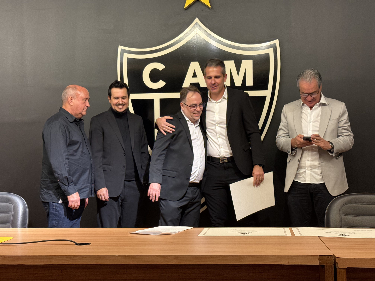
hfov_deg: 39.7
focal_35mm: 48
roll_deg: +0.4
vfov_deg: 30.3
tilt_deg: +3.1
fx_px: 520
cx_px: 188
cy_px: 140
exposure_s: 1/40
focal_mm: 6.76
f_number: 1.78
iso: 250
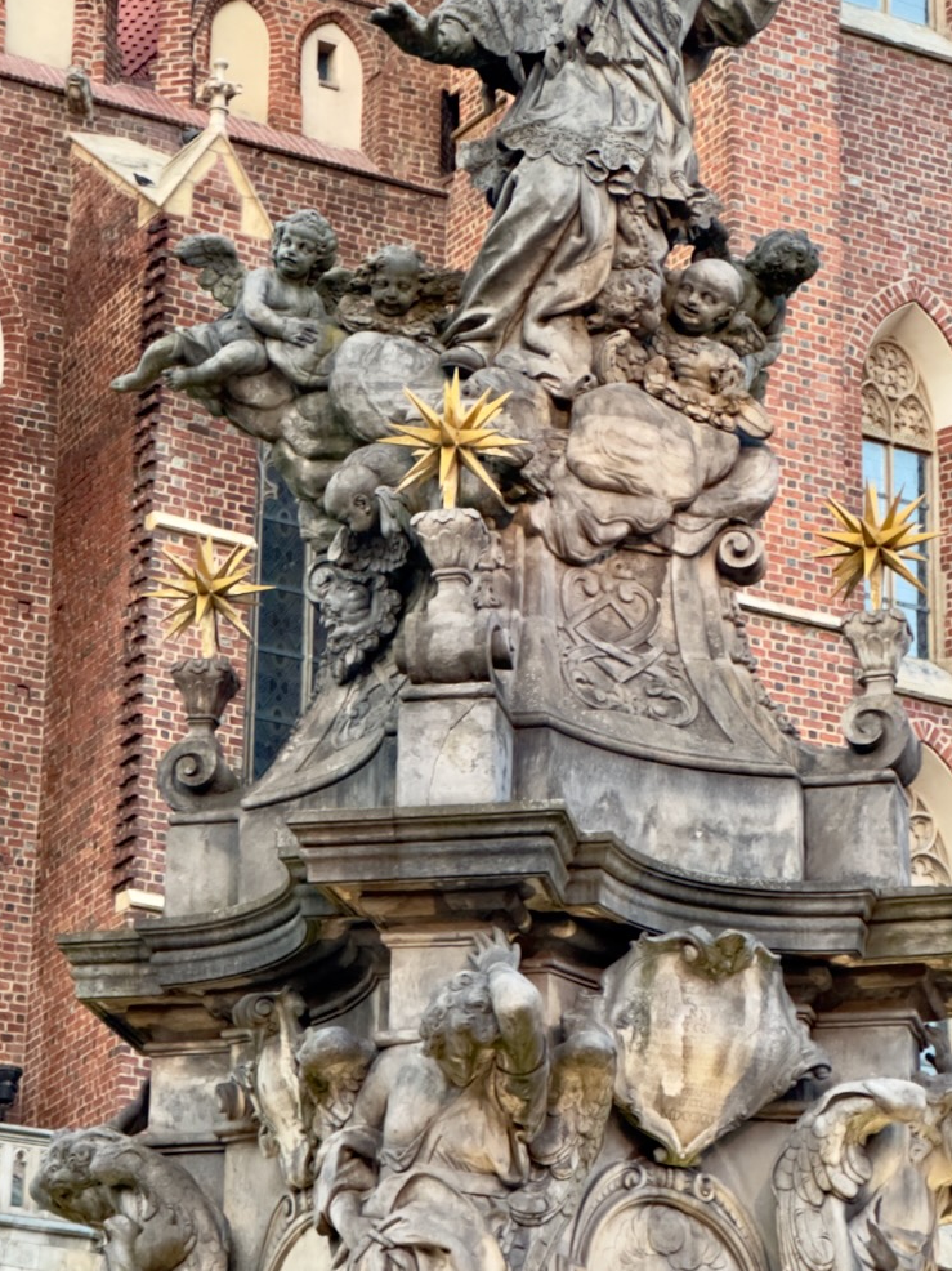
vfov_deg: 19.6
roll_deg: -0.8
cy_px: 456
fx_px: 3668
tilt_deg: +21.4
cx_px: 585
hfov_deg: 14.8
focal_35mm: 100
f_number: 2.8
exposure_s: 1/60
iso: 250
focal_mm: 9
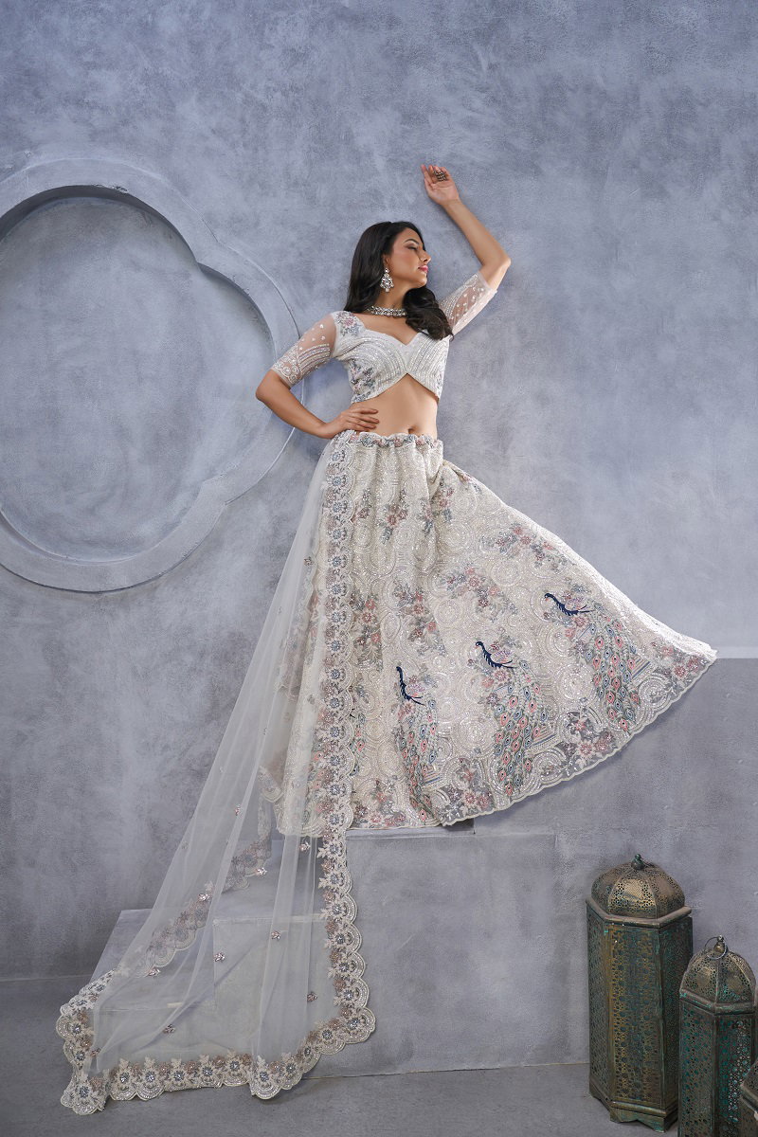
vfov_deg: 63.7
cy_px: 568
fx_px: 916
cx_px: 379
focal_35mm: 29
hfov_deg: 45.0
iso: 640
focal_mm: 29
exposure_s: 1/160
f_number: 5.6
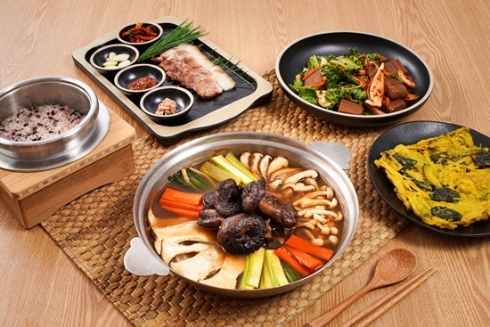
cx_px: 245
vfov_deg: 27.0
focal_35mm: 50
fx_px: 681
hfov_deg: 39.6
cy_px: 164
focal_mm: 50
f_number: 11
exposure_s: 1/125
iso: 200
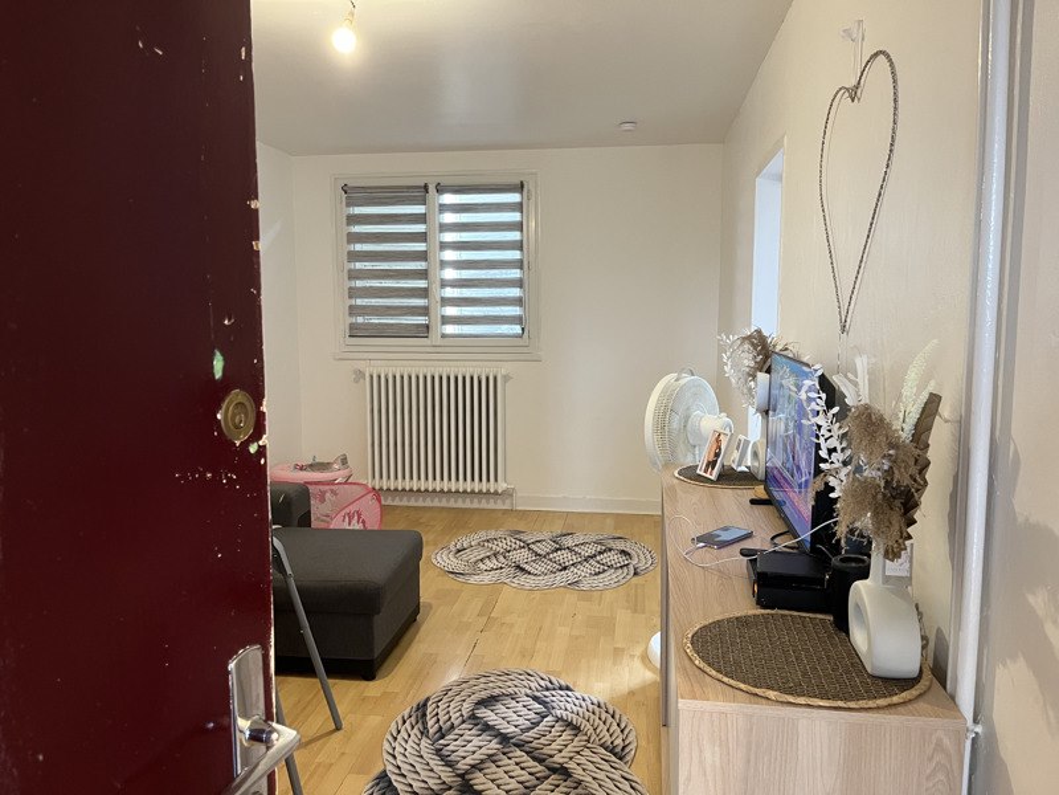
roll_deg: +0.1
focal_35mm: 26
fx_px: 795
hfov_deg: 67.3
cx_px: 530
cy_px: 398
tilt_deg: -6.5
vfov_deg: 53.1
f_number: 1.6
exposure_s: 1/60
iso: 320
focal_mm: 5.1
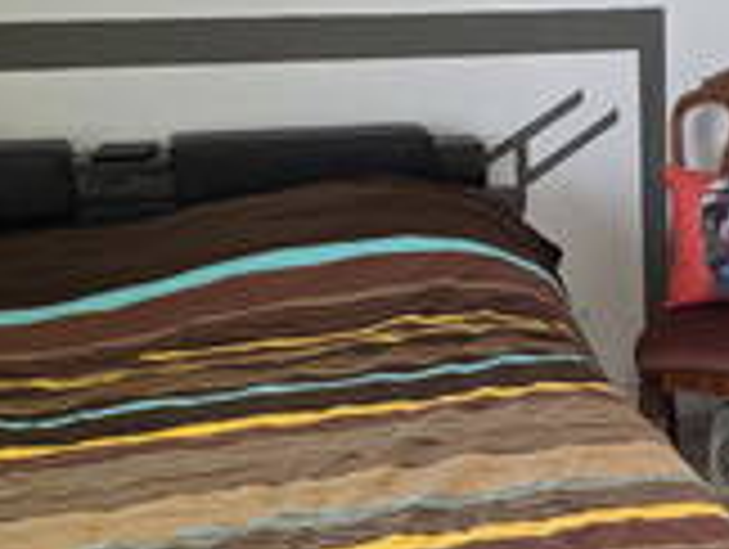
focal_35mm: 51
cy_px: 405
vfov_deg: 28.3
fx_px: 1076
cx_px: 698
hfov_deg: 34.6
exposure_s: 1/100
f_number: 1.7
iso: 160
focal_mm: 6.3
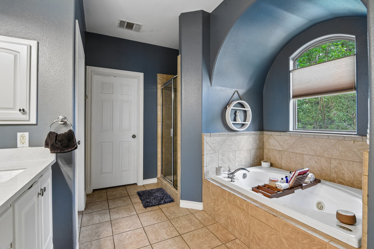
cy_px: 124
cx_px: 187
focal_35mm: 16
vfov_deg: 73.7
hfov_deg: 96.7
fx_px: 166
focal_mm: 16
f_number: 8
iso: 3600
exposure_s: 1/15
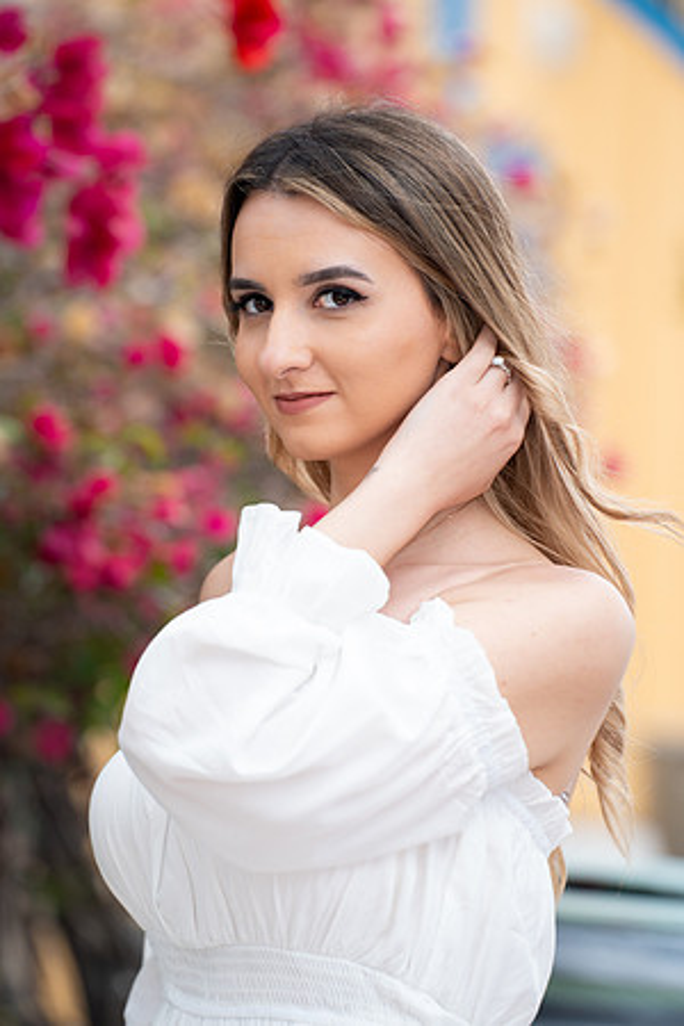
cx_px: 342
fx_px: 5130
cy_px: 513
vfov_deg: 11.4
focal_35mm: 180
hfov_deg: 7.6
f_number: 3.5
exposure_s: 1/200
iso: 320
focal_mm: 180
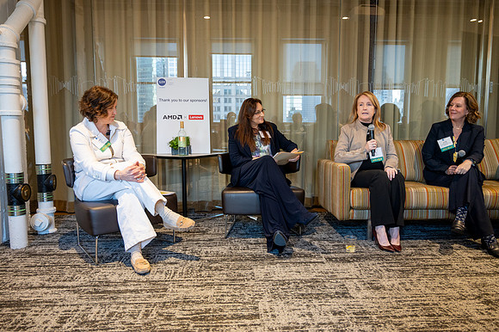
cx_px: 250
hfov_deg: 66.4
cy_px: 166
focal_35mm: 28
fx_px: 381
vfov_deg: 47.1
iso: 1600
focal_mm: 27.5
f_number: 4
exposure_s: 1/50
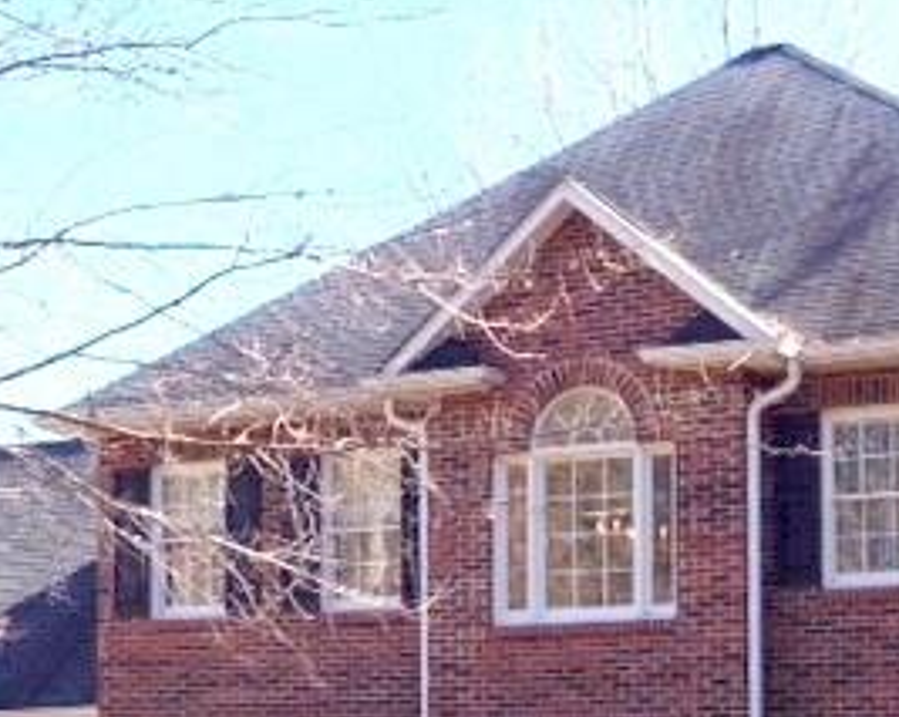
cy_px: 673
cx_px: 508
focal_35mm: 82
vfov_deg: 18.3
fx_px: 2179
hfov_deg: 23.3
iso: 50
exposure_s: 1/517
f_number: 2.4
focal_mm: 4.28
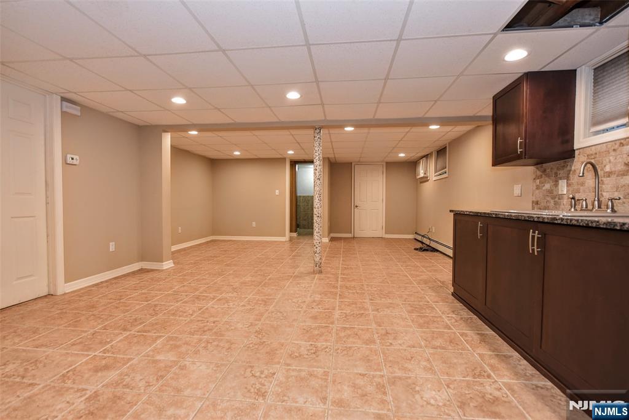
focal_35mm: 16
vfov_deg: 73.8
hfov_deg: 96.7
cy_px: 210
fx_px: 280
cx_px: 314
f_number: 4
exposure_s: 1/60
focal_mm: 16
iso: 800
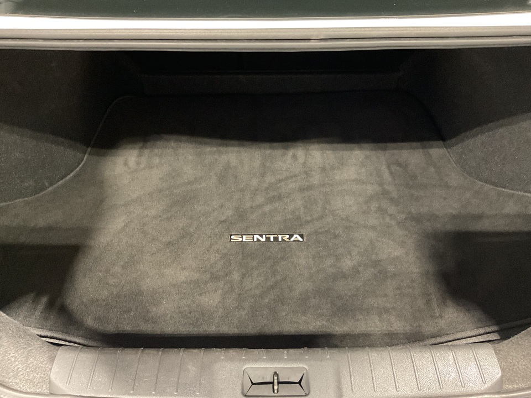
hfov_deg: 61.7
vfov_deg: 48.2
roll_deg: +1.0
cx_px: 266
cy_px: 199
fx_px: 445
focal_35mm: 29
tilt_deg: -44.1
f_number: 1.8
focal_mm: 3
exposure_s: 1/30
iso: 500
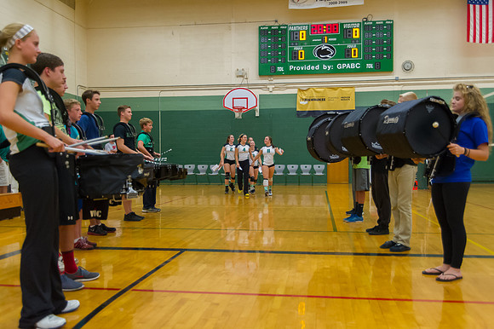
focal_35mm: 36
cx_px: 250
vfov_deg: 37.3
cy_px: 164
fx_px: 487
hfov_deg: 53.8
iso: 8000
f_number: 4.5
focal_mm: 34
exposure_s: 1/320
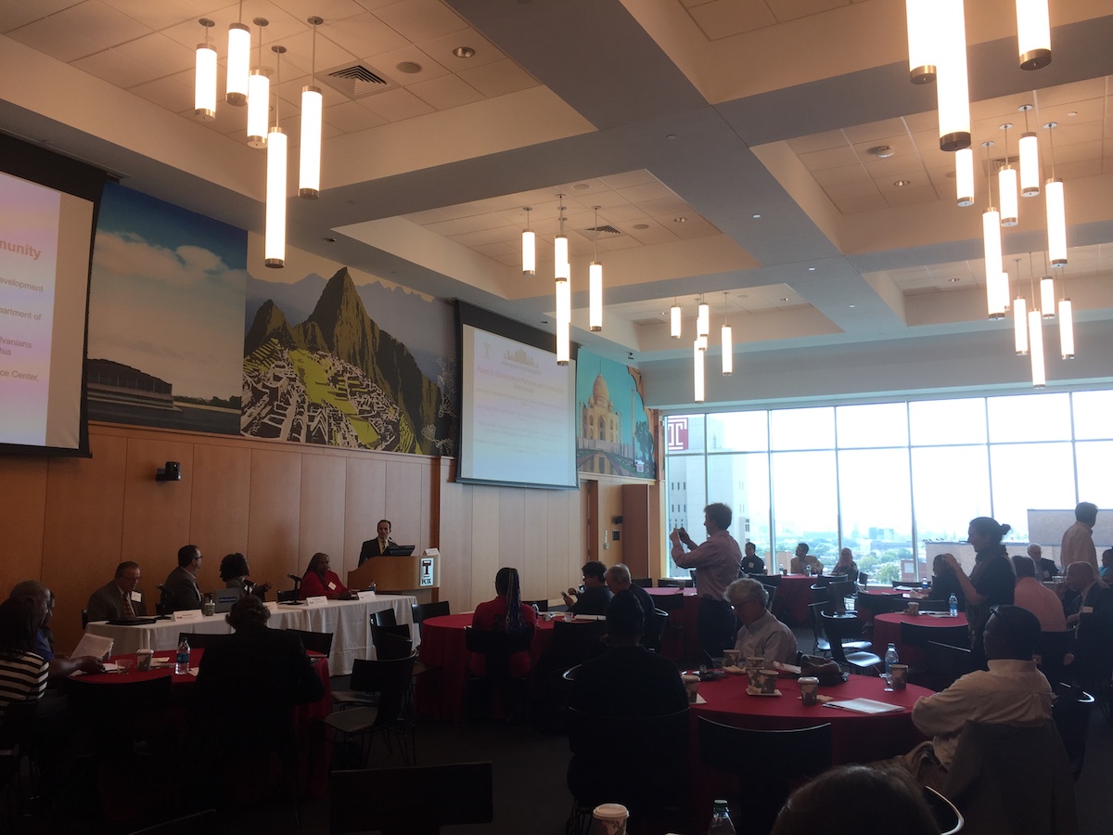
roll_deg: +0.6
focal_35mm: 29
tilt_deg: +7.0
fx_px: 932
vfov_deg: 48.2
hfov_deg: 61.7
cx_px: 556
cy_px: 418
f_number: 2.2
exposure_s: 1/122
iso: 32
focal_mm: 4.15
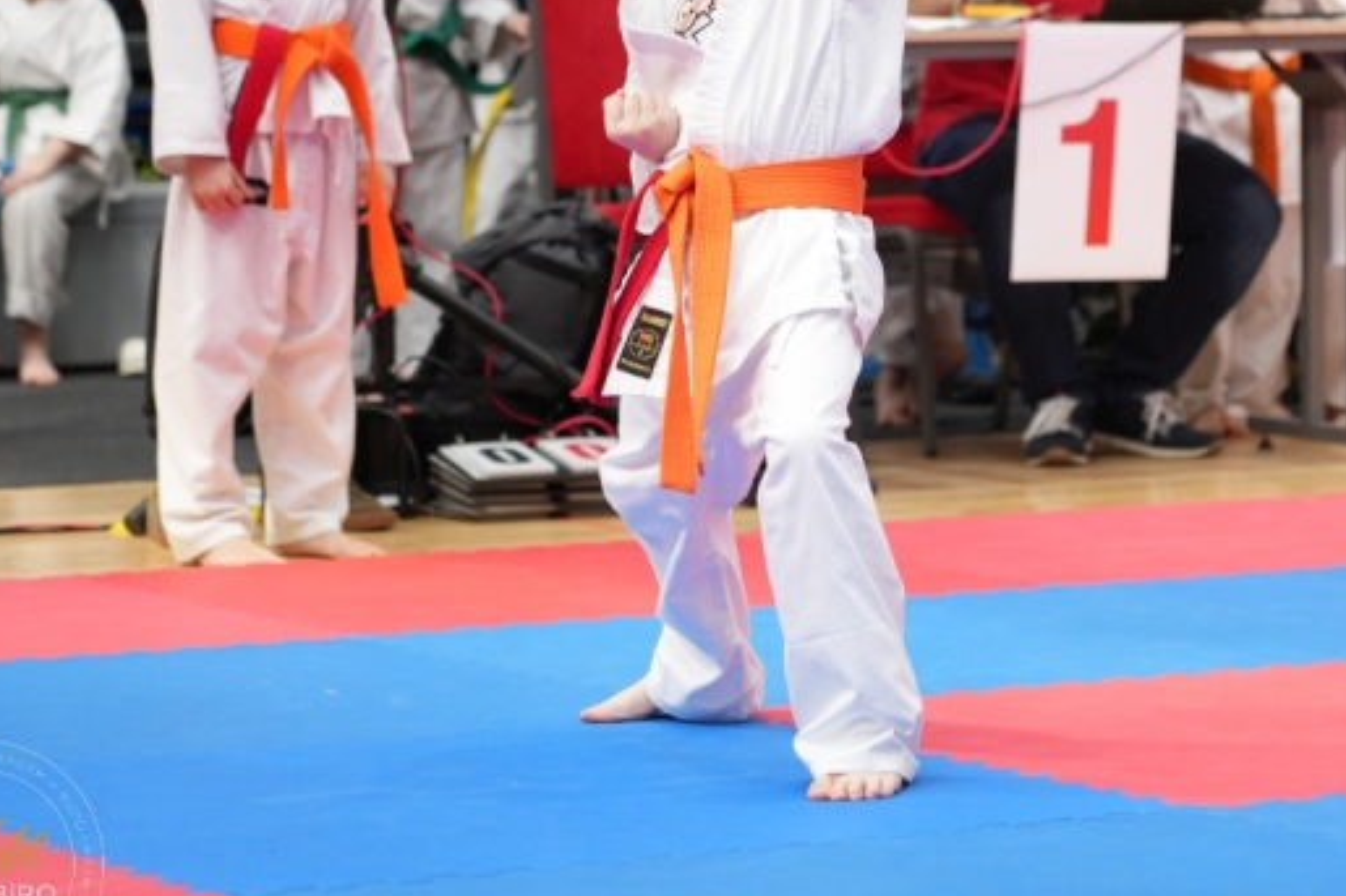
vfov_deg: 8.4
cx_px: 894
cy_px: 299
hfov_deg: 12.6
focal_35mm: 163
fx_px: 6092
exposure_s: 1/200
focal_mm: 105
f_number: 4
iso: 800
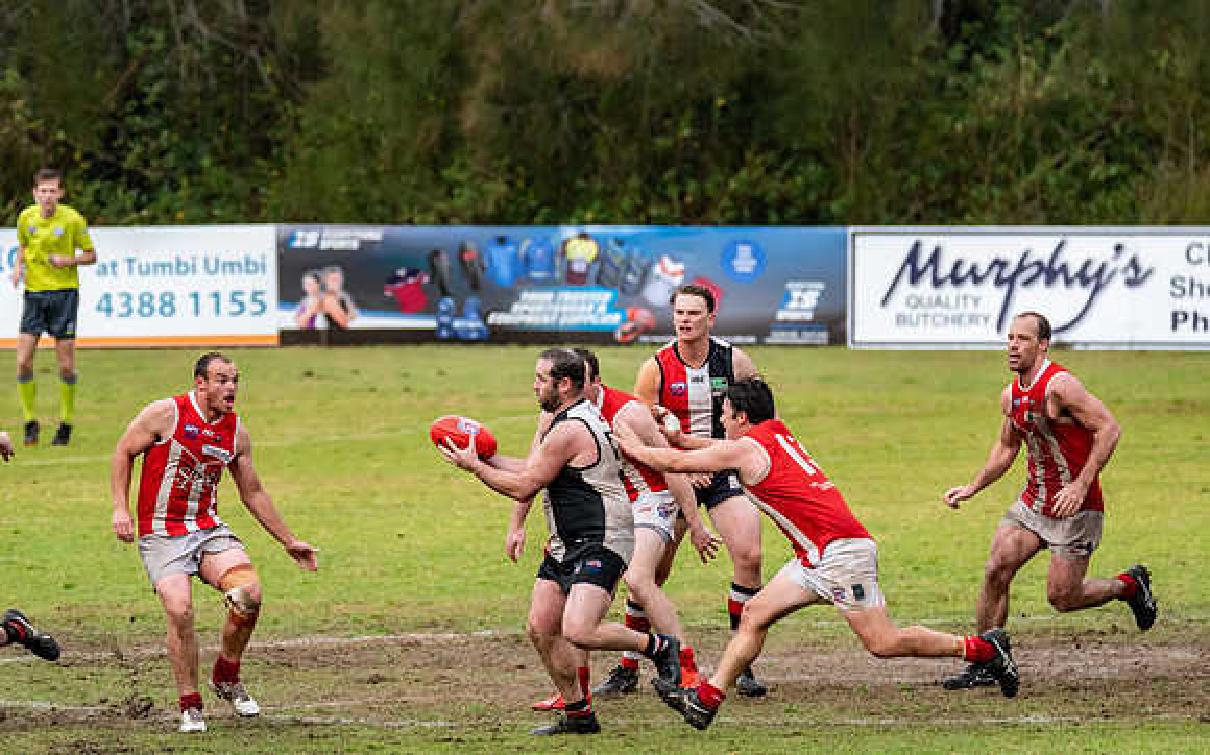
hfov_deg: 4.0
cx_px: 564
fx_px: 17216
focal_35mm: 522
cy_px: 329
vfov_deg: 2.5
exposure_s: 1/1600
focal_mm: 320
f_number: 7.1
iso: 1250
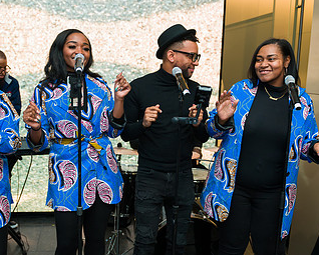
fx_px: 387
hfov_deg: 44.3
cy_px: 150
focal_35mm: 41
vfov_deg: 36.4
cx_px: 116
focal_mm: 24
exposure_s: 1/200
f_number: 3.2
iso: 400
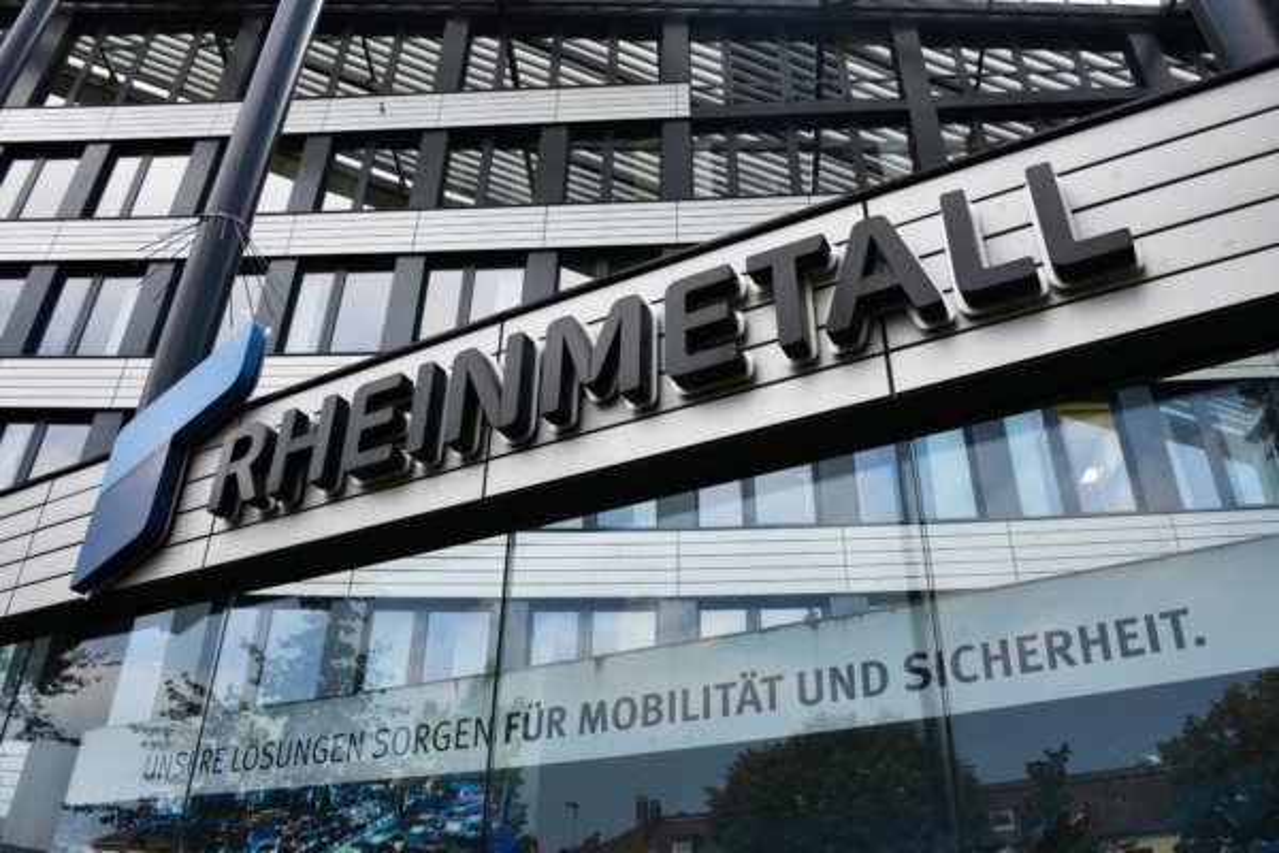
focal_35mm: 28
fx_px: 995
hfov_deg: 65.5
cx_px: 640
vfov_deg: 46.4
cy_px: 426
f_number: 7.1
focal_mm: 28
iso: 125
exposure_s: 1/320
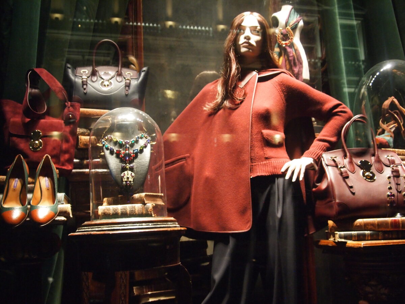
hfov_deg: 44.8
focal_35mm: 42
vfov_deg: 34.3
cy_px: 152
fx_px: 491
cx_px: 202
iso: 1600
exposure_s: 1/60
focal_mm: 21
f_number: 4.1
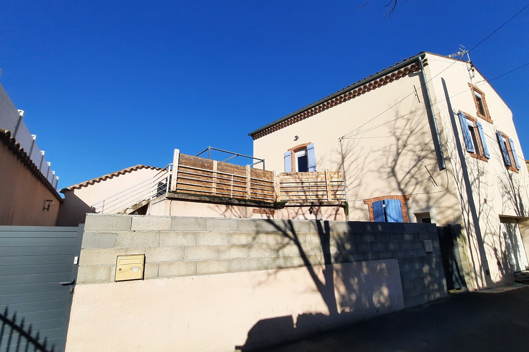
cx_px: 262
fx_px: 206
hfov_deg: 104.3
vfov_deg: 81.2
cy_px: 181
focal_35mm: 14
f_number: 2.2
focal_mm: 1.74
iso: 40
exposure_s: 1/2037
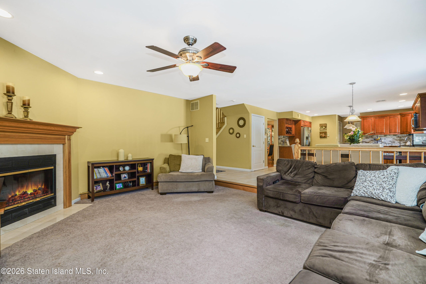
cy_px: 142
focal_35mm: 16
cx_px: 213
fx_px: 189
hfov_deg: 96.7
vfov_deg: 73.8
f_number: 4
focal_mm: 16
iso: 64
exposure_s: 1/15
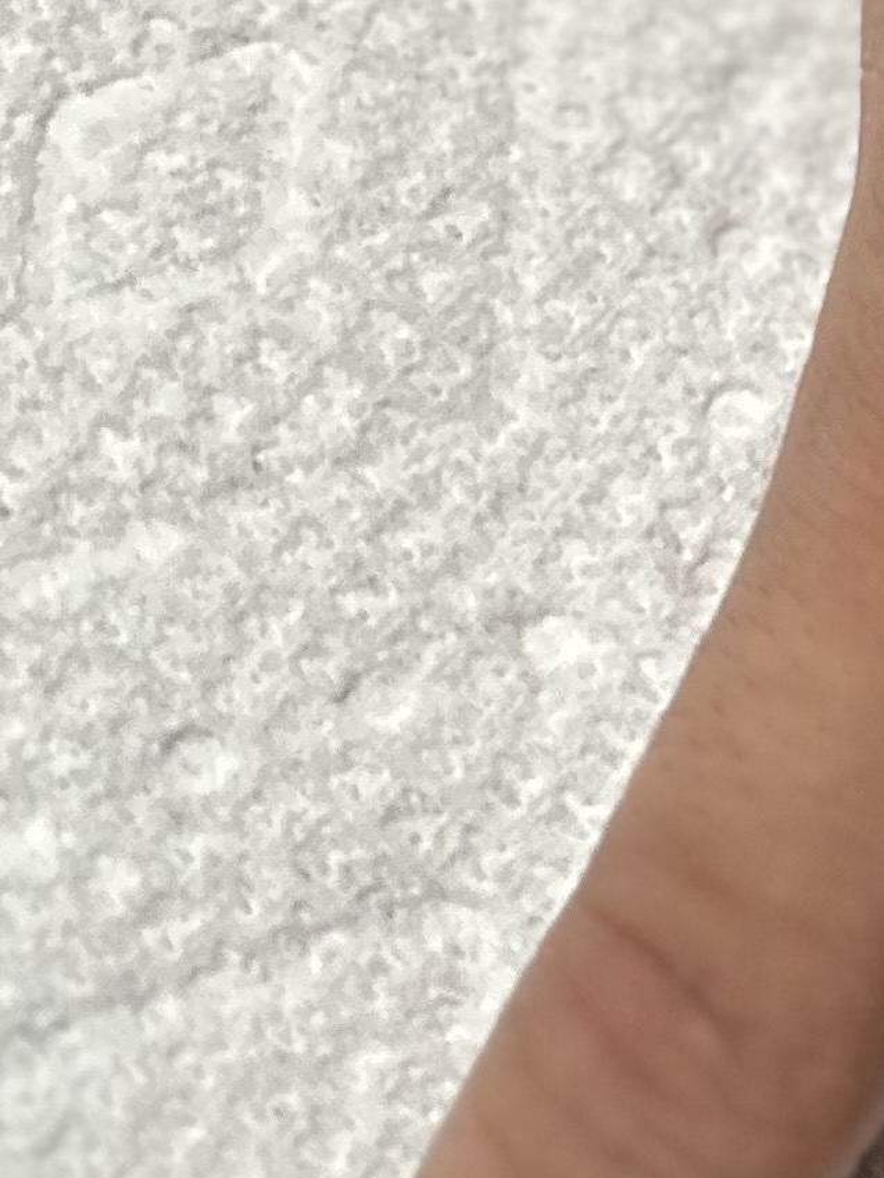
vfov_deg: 16.1
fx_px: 3881
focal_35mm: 114
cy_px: -455
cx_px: 1921
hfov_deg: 11.4
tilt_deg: -62.4
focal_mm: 6.86
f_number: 1.78
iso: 400
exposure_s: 1/58
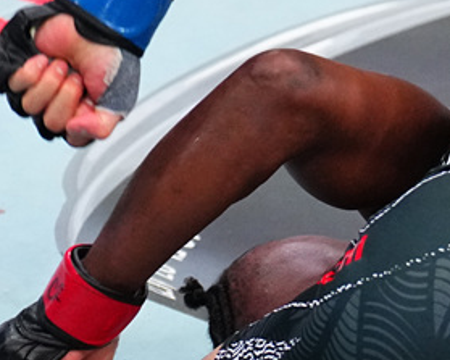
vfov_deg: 6.1
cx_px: 532
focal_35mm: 254
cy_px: 287
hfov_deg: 7.6
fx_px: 3382
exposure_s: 1/1600
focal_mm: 70
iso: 5000
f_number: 2.8
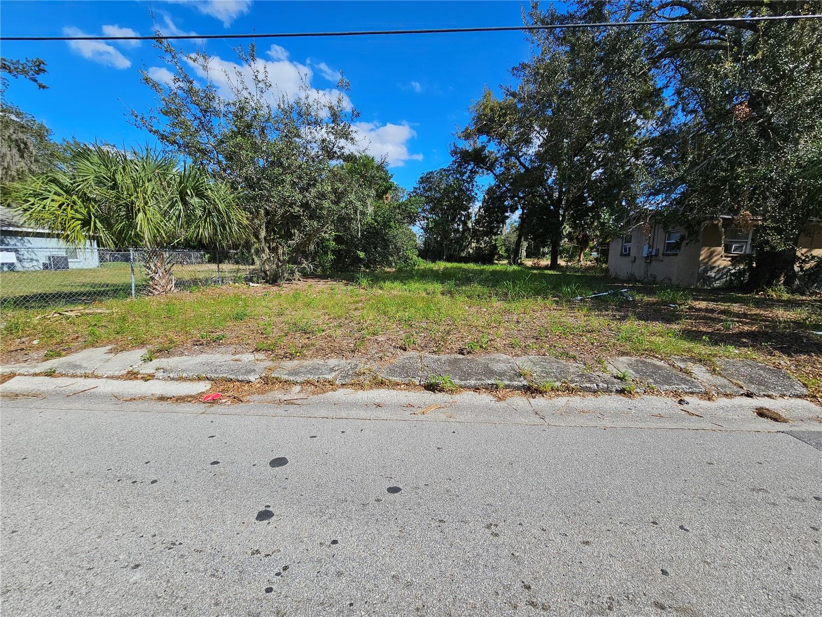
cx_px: 411
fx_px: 309
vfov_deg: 89.9
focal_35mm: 13
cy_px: 308
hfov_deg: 106.2
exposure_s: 1/2859
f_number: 2.2
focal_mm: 2.2
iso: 50
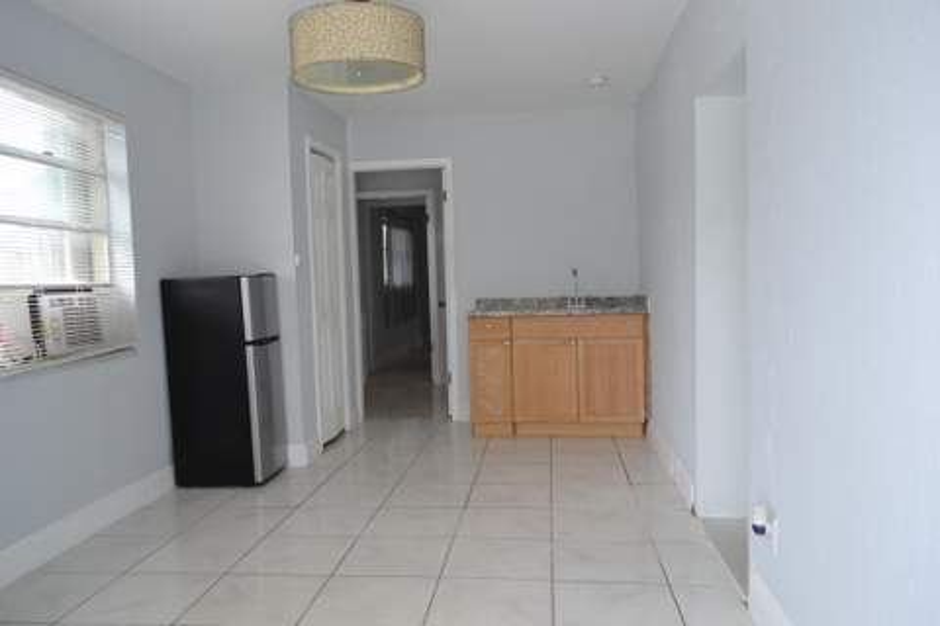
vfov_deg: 47.9
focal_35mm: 27
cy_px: 313
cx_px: 470
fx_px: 705
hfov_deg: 67.4
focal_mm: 18
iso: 320
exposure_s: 1/125
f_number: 5.6
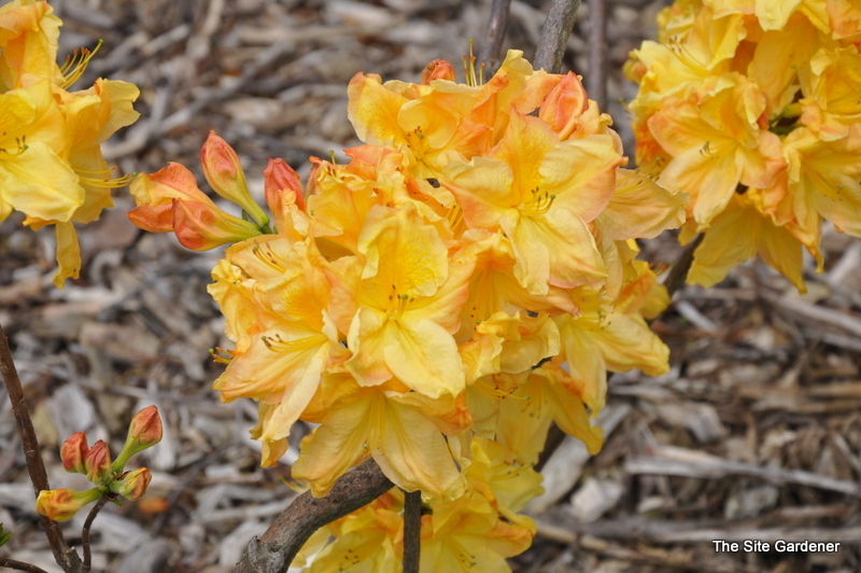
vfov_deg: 8.7
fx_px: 3764
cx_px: 430
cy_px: 286
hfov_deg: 13.1
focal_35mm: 158
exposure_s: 1/350
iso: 200
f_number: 9.5
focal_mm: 105
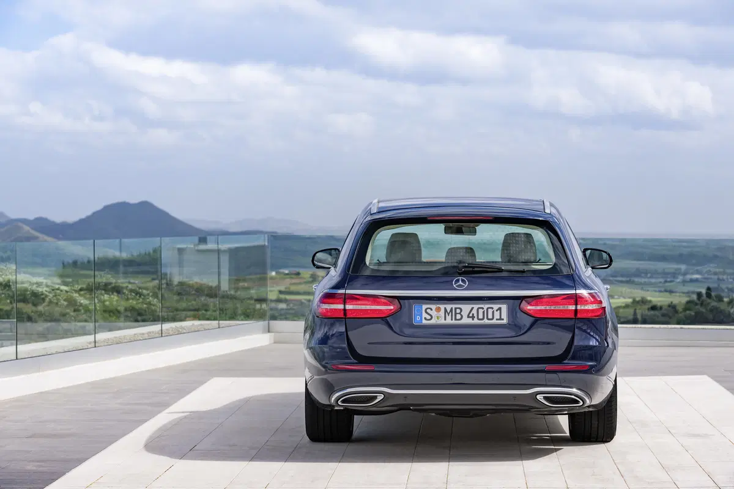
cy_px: 244
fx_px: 2243
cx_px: 367
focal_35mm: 110
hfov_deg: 18.6
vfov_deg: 12.5
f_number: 8
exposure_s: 1/80
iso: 100
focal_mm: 110
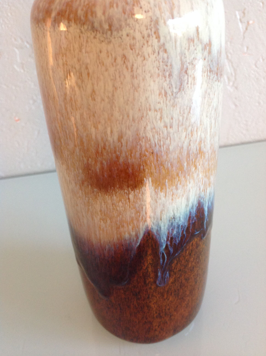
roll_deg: +5.5
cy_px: 178
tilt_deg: -33.2
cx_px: 133
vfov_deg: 52.7
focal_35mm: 35
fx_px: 360
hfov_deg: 40.6
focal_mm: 4.28
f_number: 2.4
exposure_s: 1/15
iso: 160
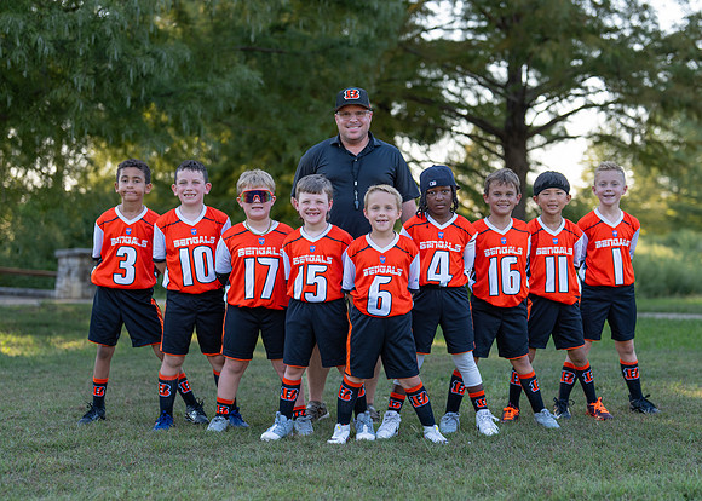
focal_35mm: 64
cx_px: 392
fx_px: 1270
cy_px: 287
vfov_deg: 22.3
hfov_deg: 30.9
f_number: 1.8
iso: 160
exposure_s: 1/800
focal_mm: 50
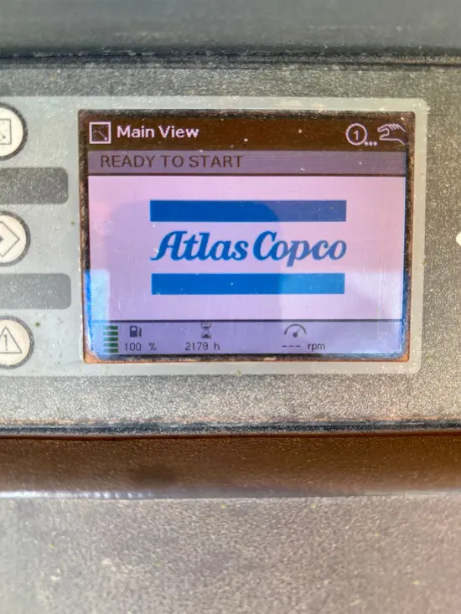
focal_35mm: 26
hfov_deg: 53.1
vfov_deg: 67.3
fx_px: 462
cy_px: 307
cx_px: 230
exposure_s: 1/121
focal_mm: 5.7
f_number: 1.5
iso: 50
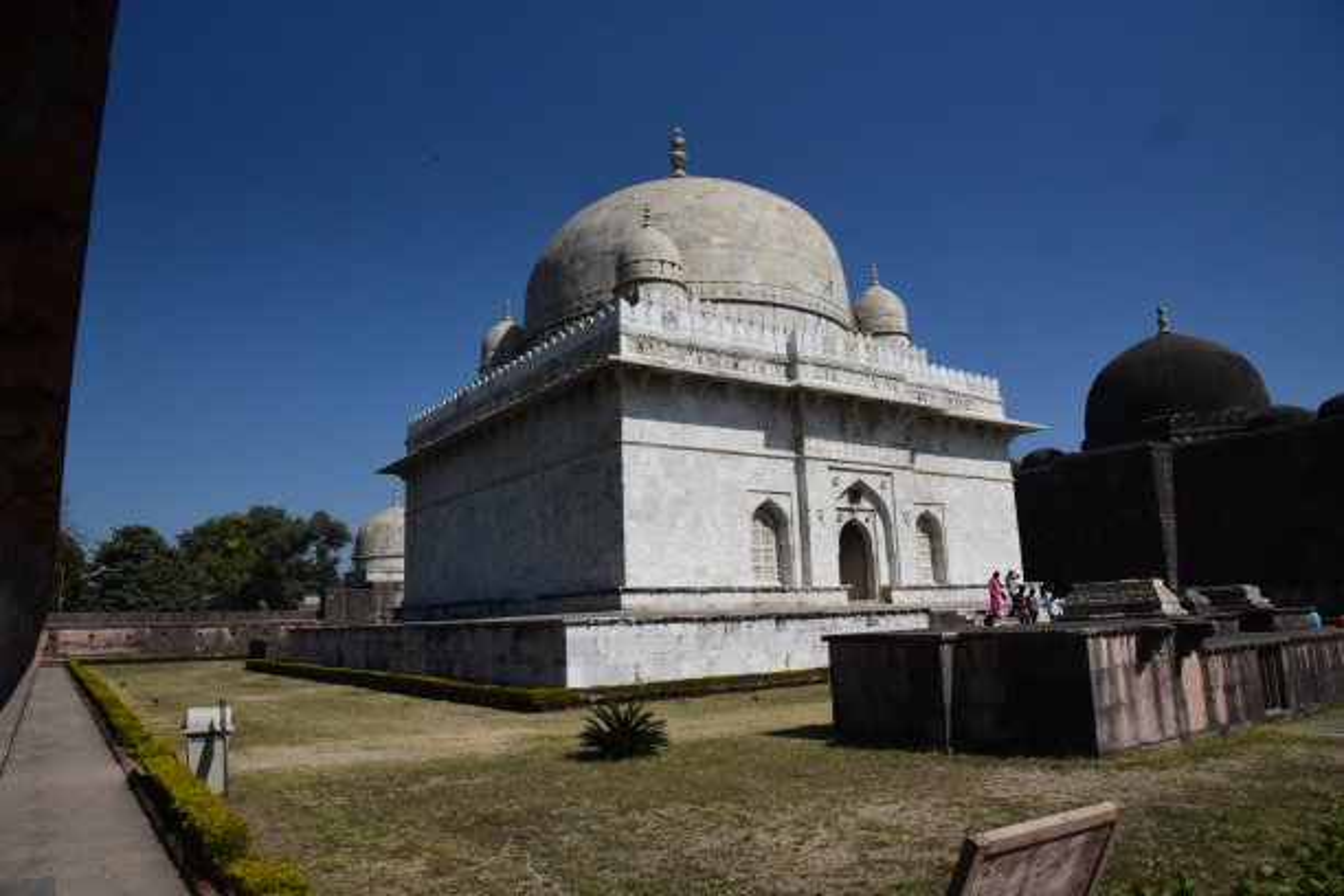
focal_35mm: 24
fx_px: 896
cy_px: 448
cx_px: 672
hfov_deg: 73.7
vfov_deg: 53.1
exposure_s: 1/3200
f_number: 22
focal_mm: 24
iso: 4000
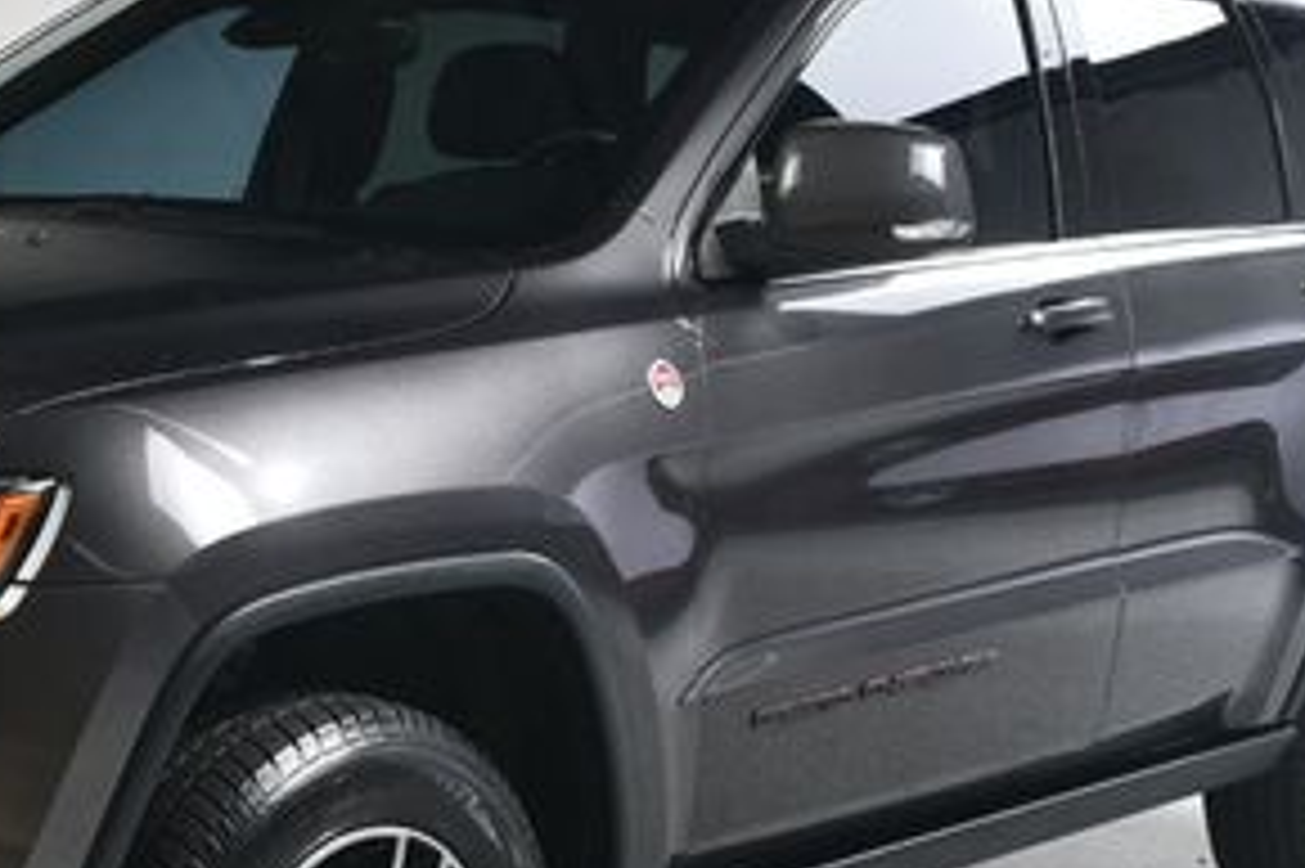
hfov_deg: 23.4
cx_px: 292
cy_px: 661
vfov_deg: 15.8
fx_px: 3116
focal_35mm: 86
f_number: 9
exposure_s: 1/160
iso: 100
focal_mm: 26
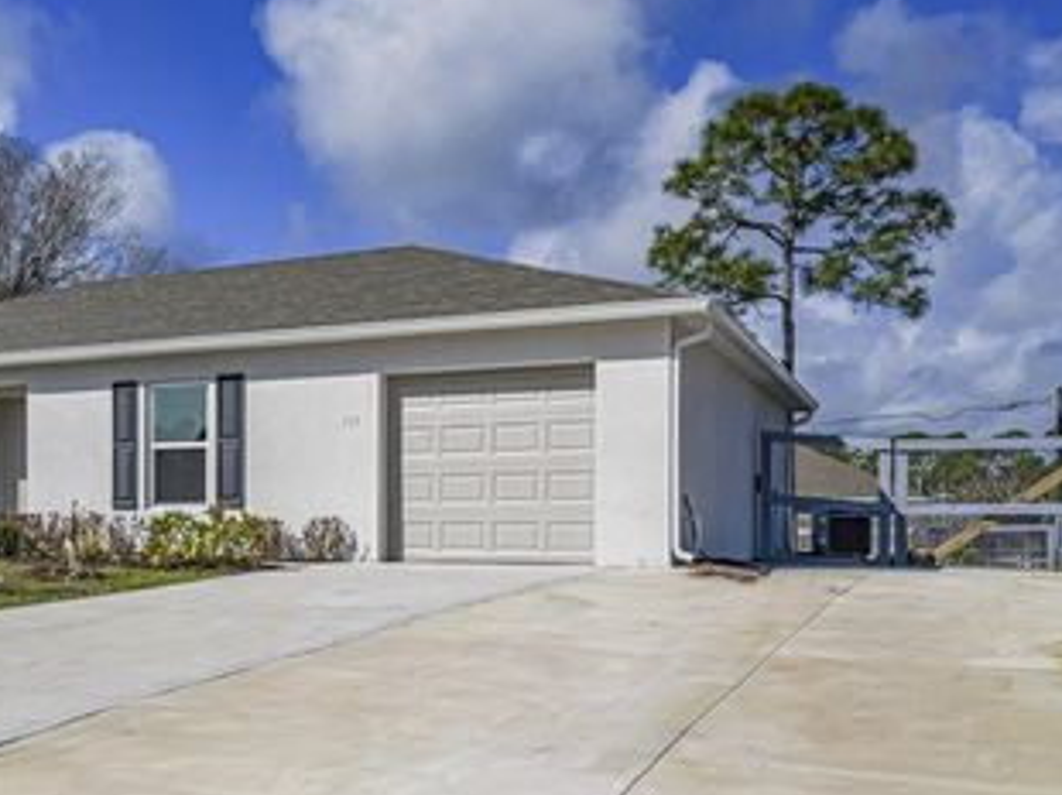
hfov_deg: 43.0
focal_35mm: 42
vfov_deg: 34.0
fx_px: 1288
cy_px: 533
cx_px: 230
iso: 100
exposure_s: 1/500
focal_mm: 13
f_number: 8
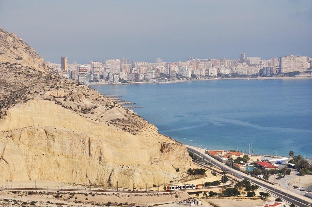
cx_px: 156
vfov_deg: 12.1
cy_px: 104
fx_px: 974
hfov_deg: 18.2
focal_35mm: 112
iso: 200
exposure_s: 1/1250
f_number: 9
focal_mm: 75
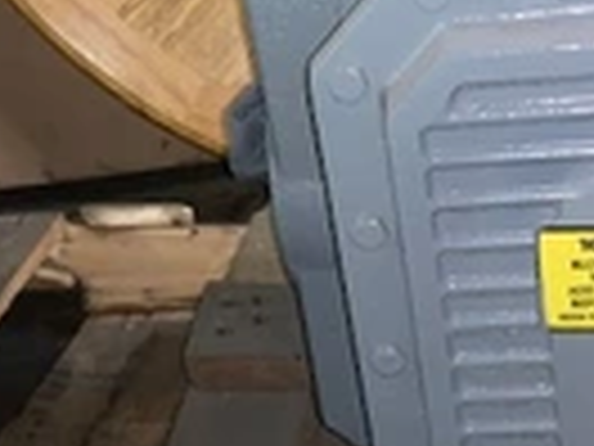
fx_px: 1356
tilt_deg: -33.1
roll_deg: +5.2
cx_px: 432
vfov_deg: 18.6
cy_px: 329
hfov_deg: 24.5
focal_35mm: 79
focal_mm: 4.25
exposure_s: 1/11
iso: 125
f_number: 1.8
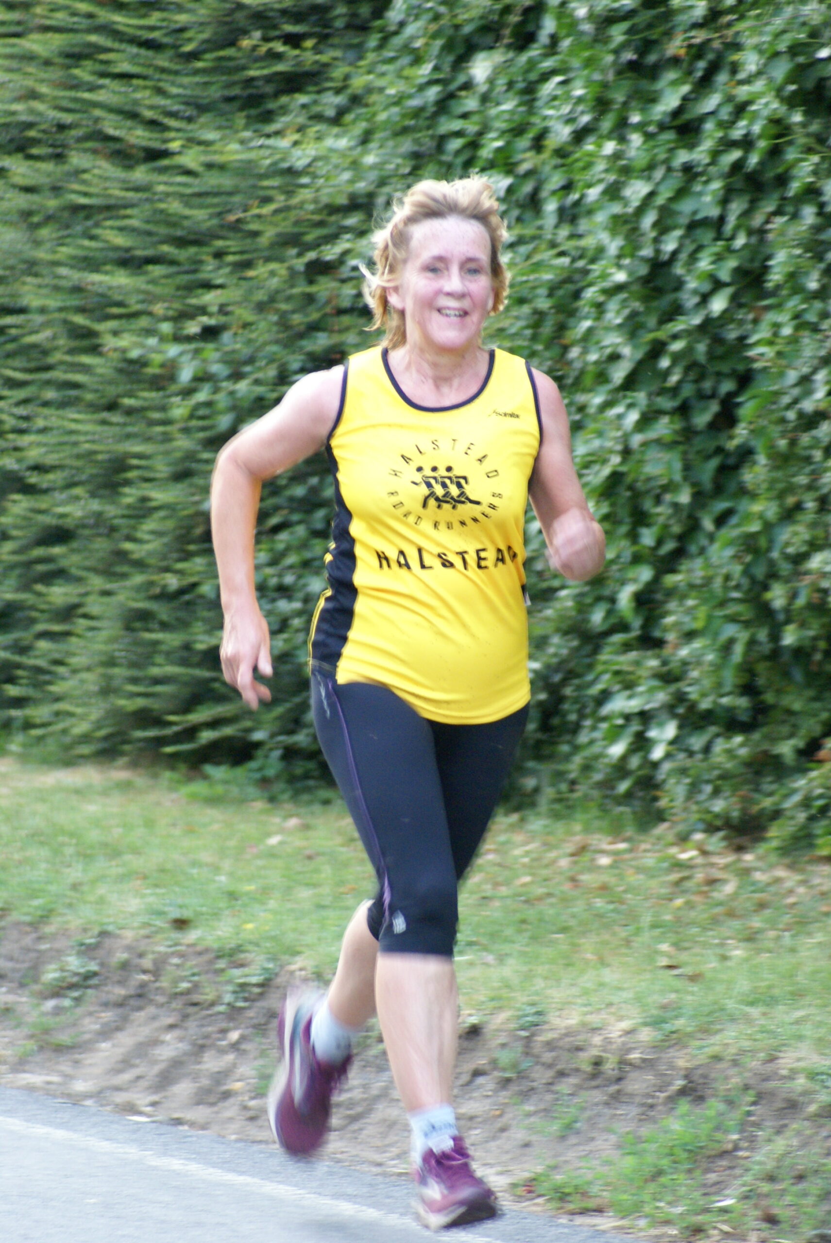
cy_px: 622
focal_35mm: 345
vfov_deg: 6.0
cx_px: 416
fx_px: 11924
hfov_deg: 4.0
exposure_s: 1/60
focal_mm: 230
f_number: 5.6
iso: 800
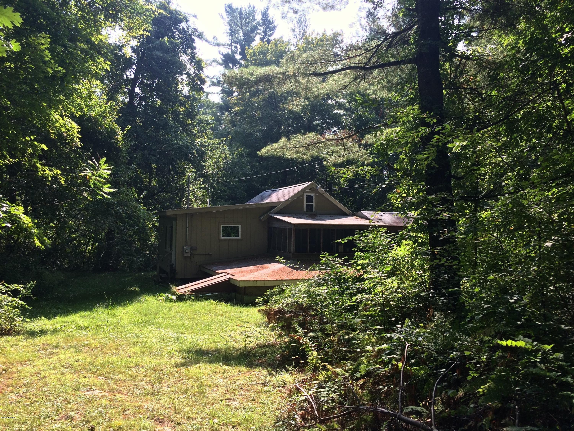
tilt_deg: +1.6
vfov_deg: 48.2
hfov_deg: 61.7
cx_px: 287
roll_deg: -0.2
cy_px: 216
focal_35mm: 29
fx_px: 481
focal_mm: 4.15
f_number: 2.2
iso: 32
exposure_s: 1/641
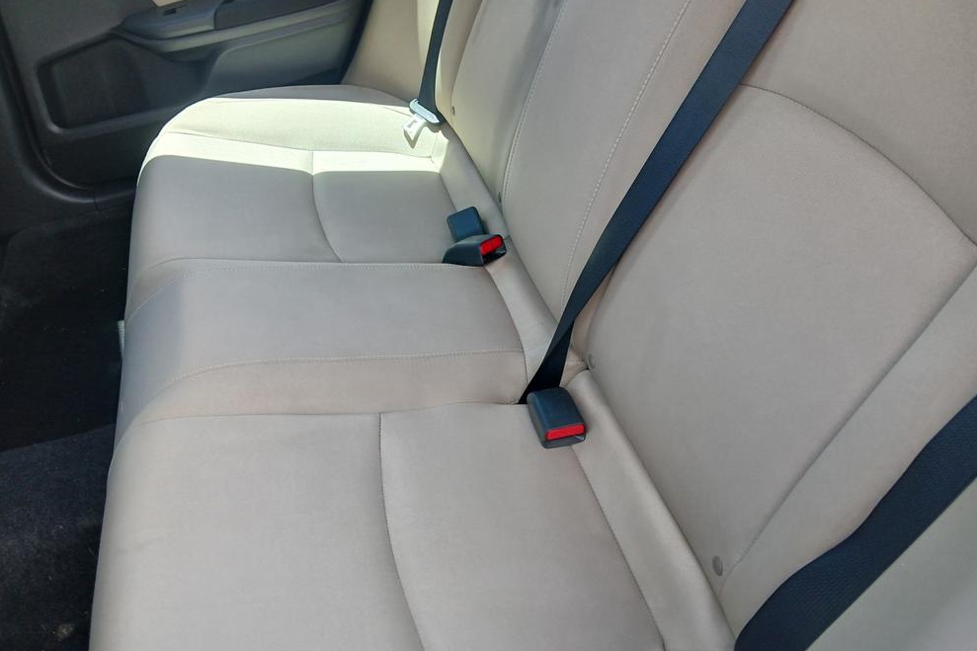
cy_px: 350
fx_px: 760
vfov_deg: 46.4
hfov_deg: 65.5
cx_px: 489
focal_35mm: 28
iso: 40
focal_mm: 3.98
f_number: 1.8
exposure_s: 1/120
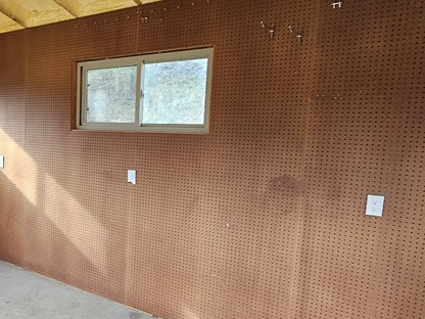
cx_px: 3
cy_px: 170
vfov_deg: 44.1
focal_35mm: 32
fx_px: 393
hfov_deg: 47.5
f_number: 2.2
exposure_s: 1/60
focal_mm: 2.2
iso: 125
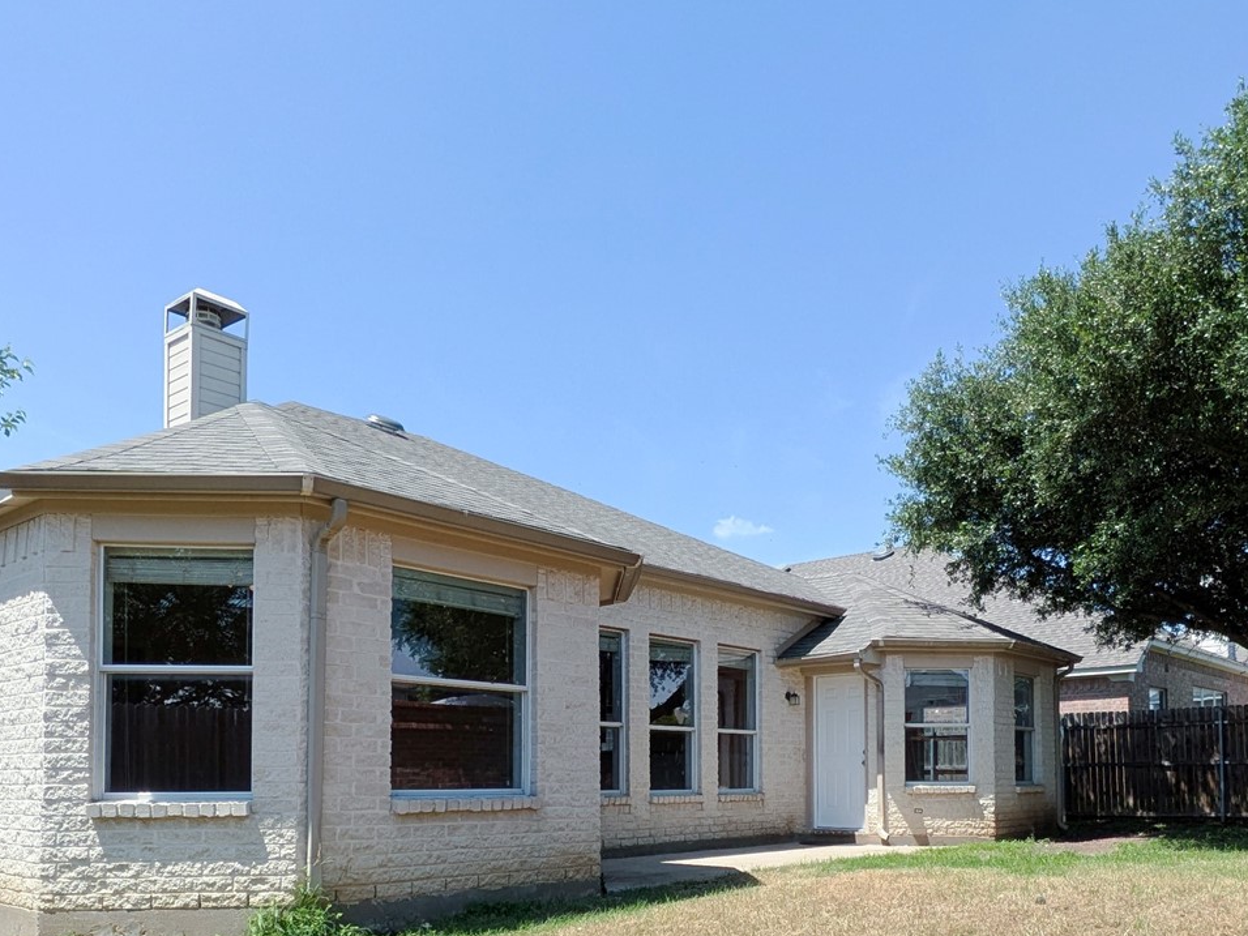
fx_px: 1082
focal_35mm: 30
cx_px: 697
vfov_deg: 44.9
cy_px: 721
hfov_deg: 59.8
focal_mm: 1.85
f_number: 2.2
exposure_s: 1/200
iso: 47
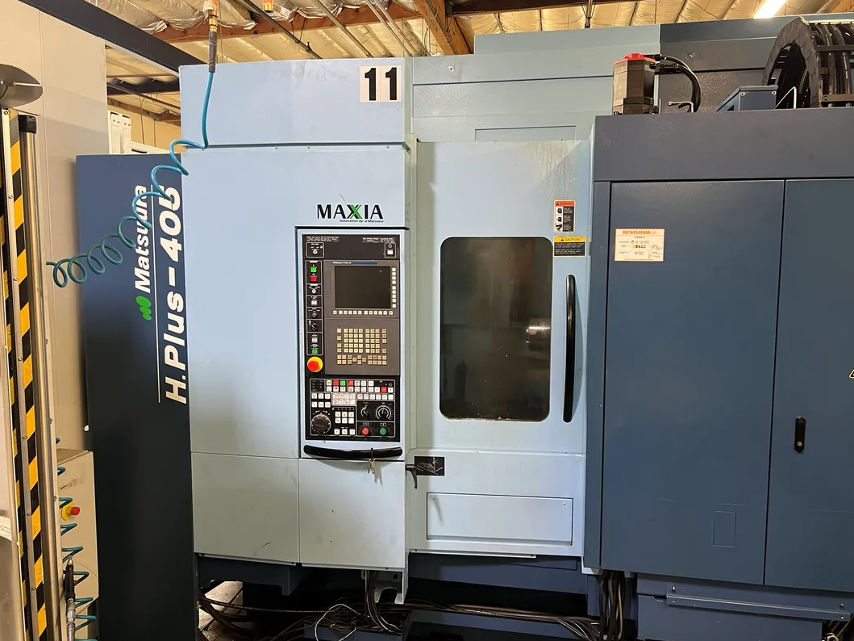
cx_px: 432
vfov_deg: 51.3
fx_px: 666
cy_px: 310
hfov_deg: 65.3
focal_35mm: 27
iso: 200
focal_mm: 5.7
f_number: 1.5
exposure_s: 1/60
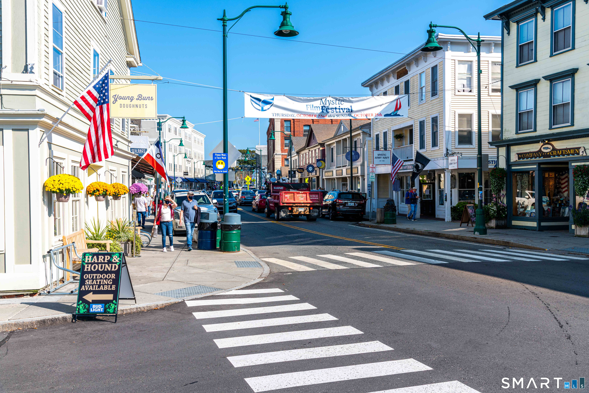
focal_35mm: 34
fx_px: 556
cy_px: 196
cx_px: 294
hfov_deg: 55.8
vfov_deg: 38.9
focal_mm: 34
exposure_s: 1/200
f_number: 10
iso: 100
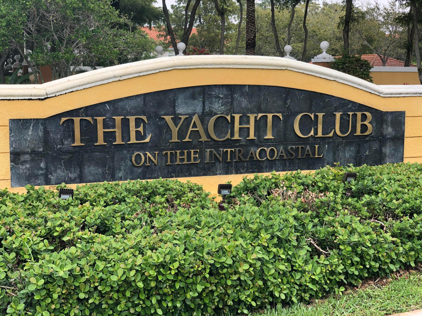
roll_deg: +0.4
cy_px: 158
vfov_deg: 28.0
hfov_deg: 36.8
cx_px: 211
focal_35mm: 52
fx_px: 634
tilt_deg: -4.1
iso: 16
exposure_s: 1/137
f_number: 2.4
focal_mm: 6
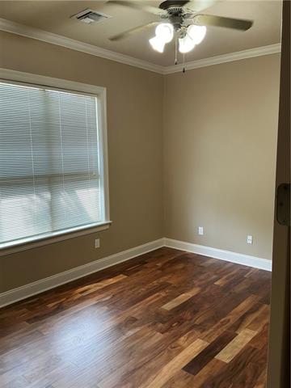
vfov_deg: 63.4
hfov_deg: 49.7
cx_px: 146
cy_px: 194
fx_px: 314
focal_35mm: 28
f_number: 1.8
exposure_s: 1/60
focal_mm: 3
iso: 50
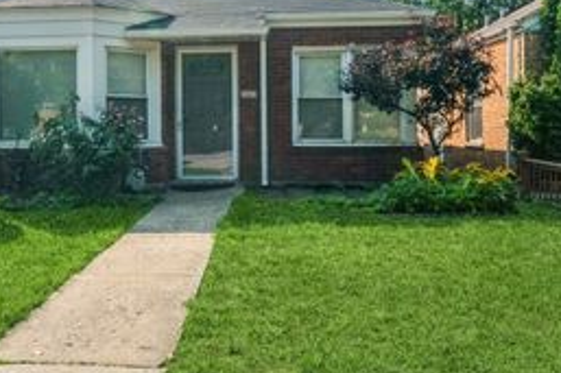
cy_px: 91
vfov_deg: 36.8
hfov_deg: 53.8
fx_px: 545
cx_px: 207
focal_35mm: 35
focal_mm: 12
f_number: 8
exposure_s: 1/800
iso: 200
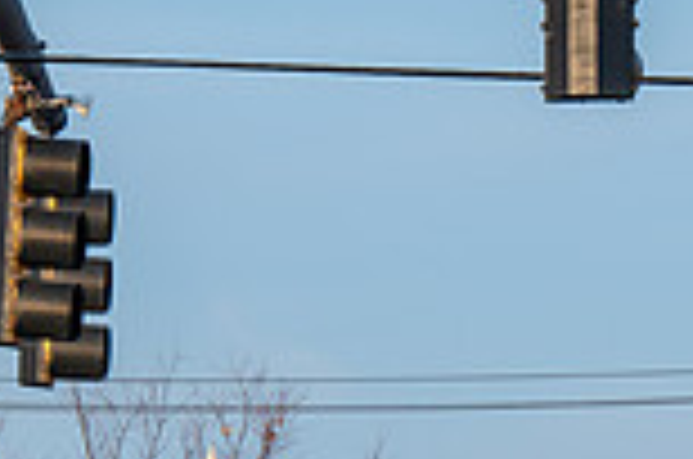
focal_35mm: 491
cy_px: 754
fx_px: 9432
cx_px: 986
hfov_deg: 4.2
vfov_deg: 2.8
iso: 200
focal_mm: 130
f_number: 8
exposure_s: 1/250
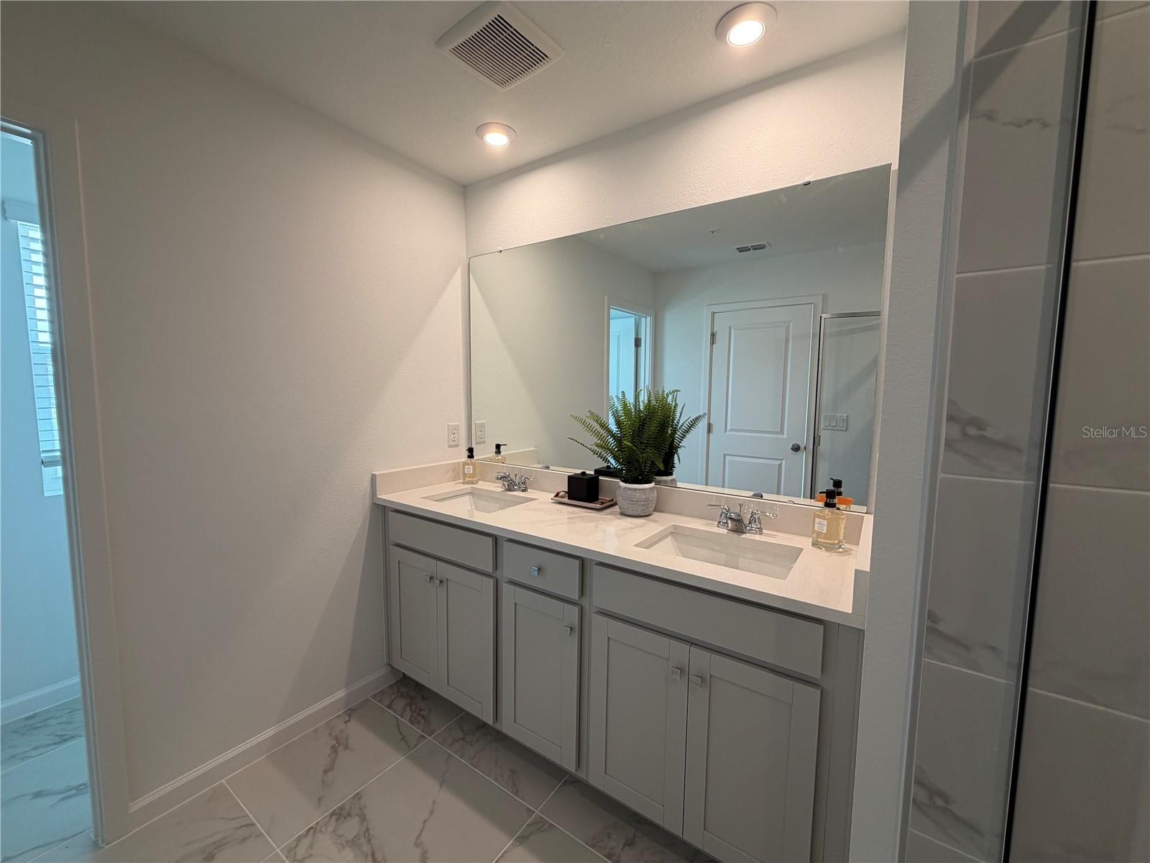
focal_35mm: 14
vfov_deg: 85.7
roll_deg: -0.7
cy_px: 432
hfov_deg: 102.1
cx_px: 575
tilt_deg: -5.5
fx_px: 465
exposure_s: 1/120
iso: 80
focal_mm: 2.22
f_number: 2.2
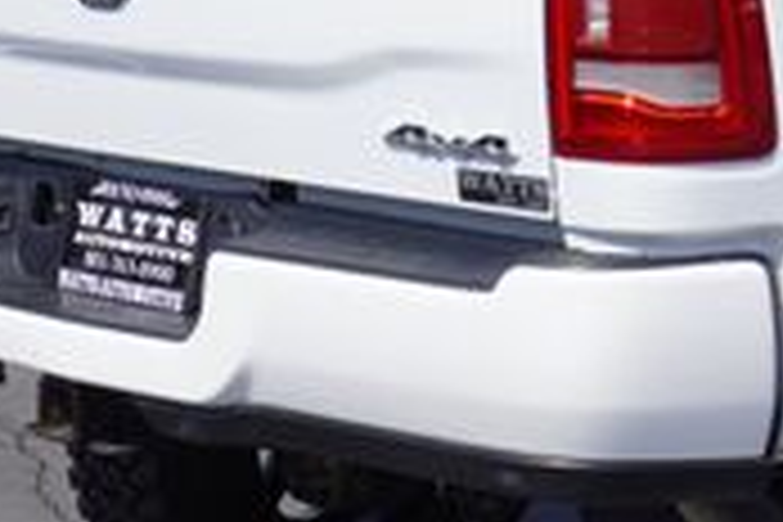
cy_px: 194
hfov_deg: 14.4
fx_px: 2998
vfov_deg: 9.9
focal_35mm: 138
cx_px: 972
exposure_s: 1/200
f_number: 11
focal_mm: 25
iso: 100
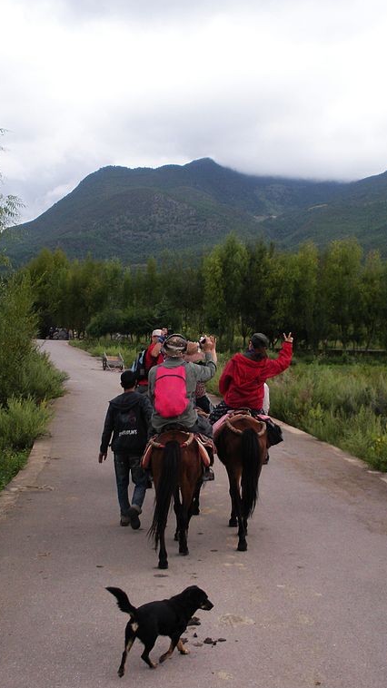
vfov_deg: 39.2
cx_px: 212
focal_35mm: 53
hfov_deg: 22.6
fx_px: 968
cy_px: 346
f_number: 3.5
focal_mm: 6.3
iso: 64
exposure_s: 1/372
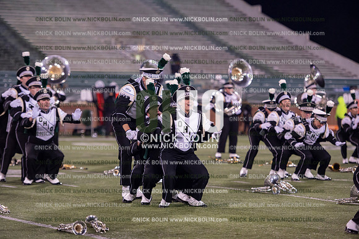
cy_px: 120
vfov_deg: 10.2
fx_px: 1347
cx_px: 180
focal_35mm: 135
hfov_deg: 15.2
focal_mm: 135
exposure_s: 1/1250
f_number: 2.8
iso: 2500
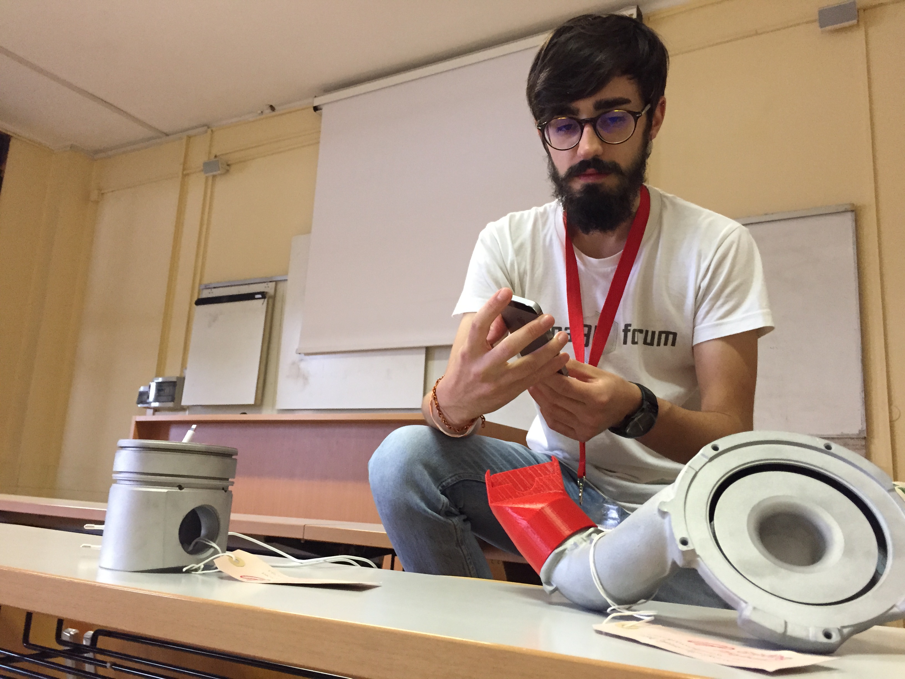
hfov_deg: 61.7
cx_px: 452
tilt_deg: +10.6
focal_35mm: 29
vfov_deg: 48.2
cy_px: 340
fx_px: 758
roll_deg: -3.4
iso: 320
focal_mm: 4.15
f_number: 2.2
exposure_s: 1/33
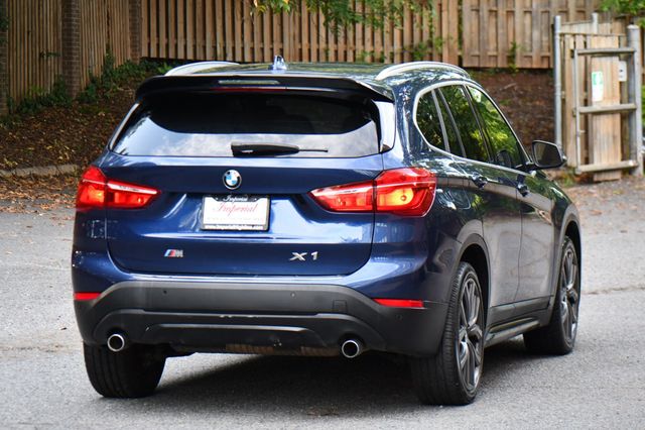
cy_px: 215
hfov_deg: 14.9
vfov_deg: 9.9
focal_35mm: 138
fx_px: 2471
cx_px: 322
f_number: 4.8
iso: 800
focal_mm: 92
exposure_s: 1/200
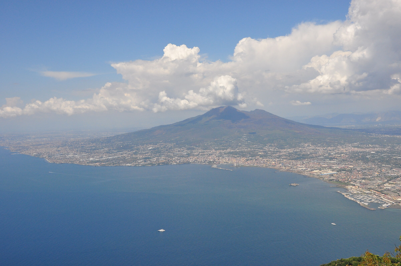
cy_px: 133
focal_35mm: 42
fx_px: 467
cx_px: 200
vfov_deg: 31.8
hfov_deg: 46.4
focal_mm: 28
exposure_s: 1/640
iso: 500
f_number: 13
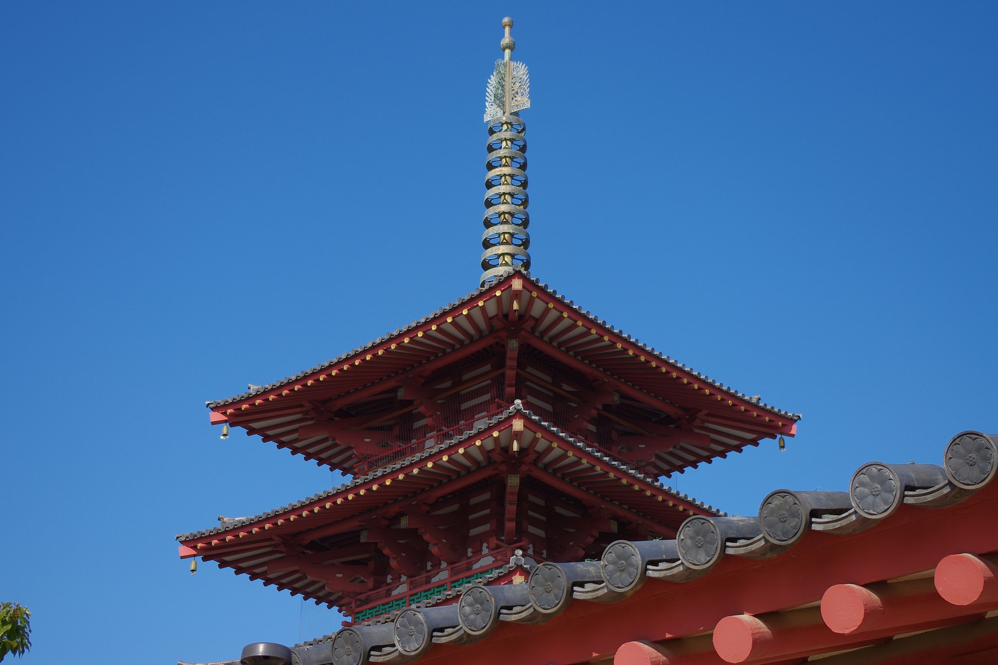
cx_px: 499
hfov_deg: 28.1
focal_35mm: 72
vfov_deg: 18.9
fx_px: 1996
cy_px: 332
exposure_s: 1/320
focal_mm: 47.5
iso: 80
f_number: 6.3
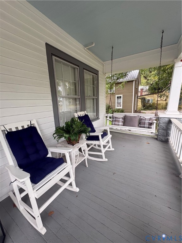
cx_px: 91
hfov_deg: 85.7
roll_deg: +1.0
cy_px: 122
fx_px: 98
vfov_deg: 102.1
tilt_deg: -12.7
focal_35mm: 14
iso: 64
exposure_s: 1/99
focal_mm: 2.22
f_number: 2.2
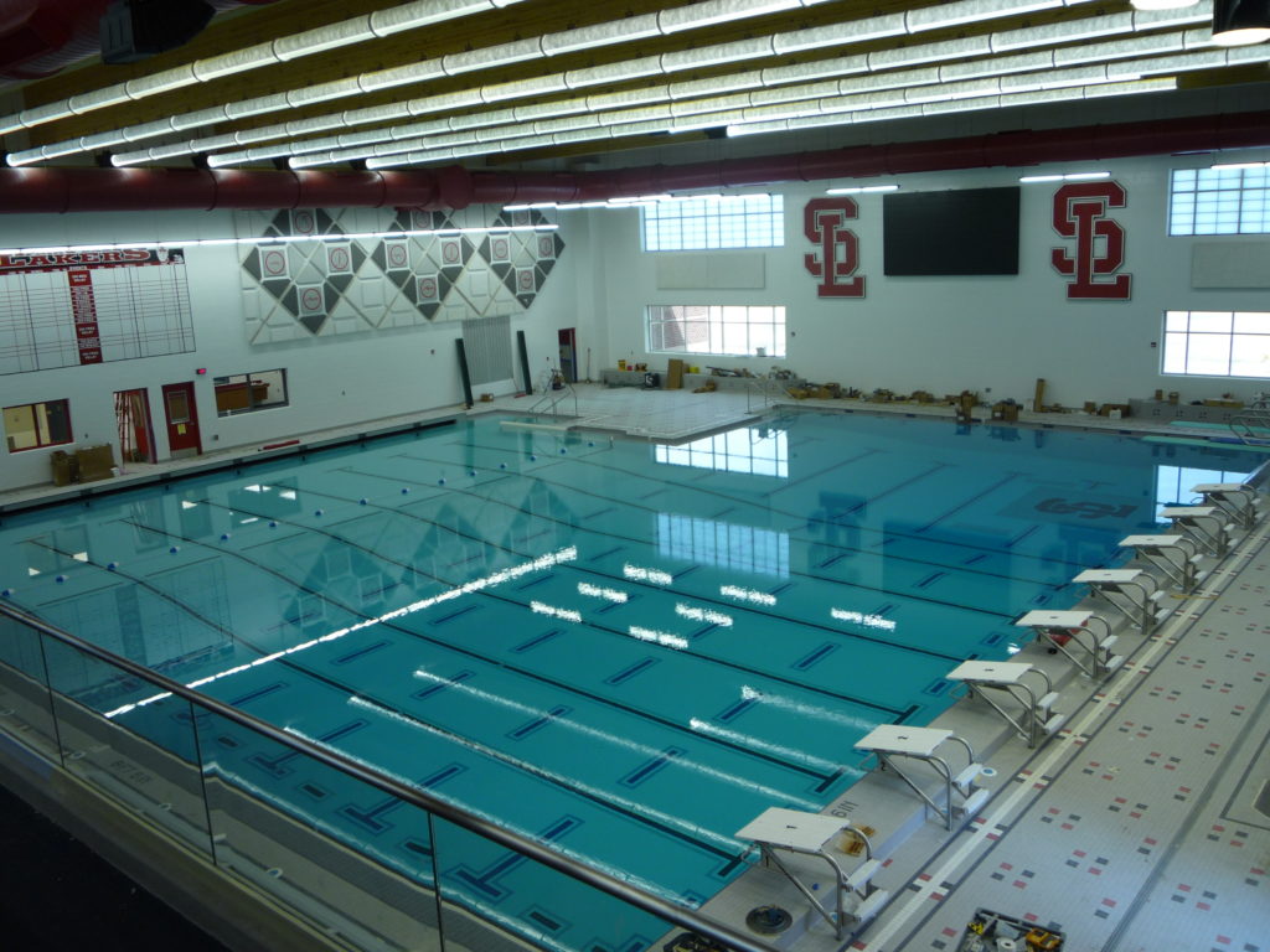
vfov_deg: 46.8
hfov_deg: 60.0
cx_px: 635
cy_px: 476
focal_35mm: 30
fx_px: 1101
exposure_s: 1/30
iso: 100
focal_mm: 5.2
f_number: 3.3
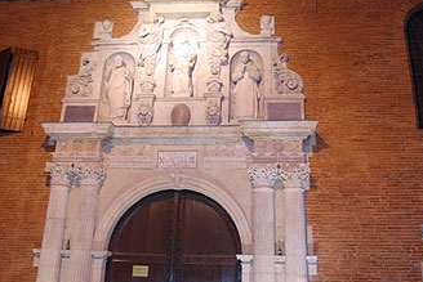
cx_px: 217
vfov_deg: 36.0
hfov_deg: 51.9
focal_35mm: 37
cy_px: 134
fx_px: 435
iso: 400
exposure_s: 1/8
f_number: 3.5
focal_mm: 18
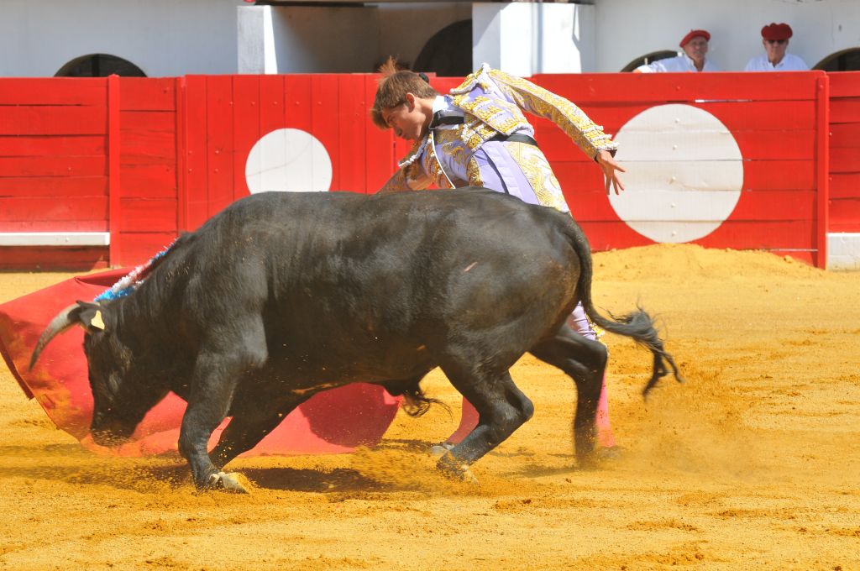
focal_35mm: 165
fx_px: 3937
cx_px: 430
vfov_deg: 8.3
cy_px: 286
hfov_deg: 12.5
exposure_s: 1/350
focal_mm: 110
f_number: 8
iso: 200
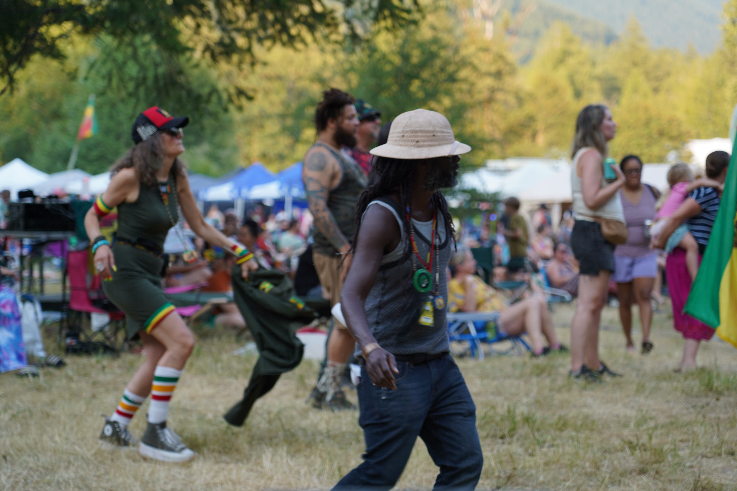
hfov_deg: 19.5
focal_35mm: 105
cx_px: 368
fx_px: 2149
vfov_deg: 13.0
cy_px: 246
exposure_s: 1/125
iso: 160
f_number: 4
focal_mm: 105
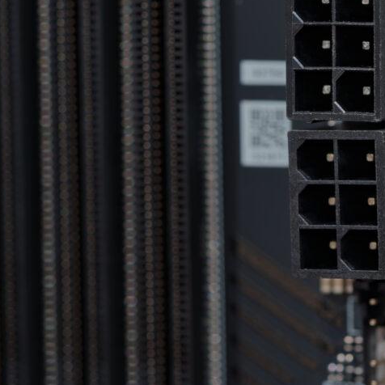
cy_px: 219
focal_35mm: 171
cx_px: 407
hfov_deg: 10.1
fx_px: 2152
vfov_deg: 10.2
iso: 400
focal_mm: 90
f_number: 6.3
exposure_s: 1/2
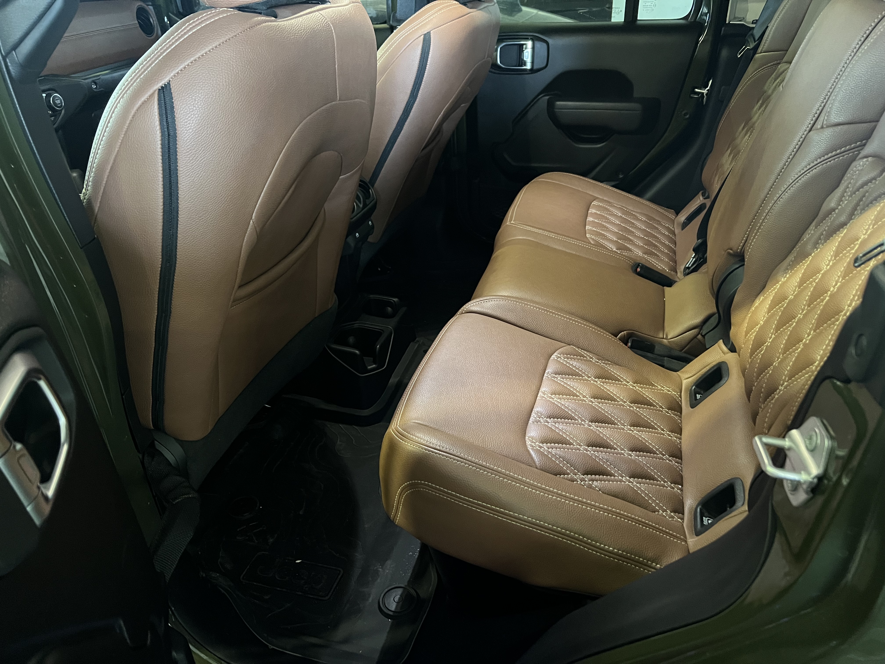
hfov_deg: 67.3
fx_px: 665
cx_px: 442
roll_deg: +2.8
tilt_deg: -28.8
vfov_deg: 53.1
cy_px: 332
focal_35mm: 26
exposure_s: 1/30
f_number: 1.5
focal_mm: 5.7
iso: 640
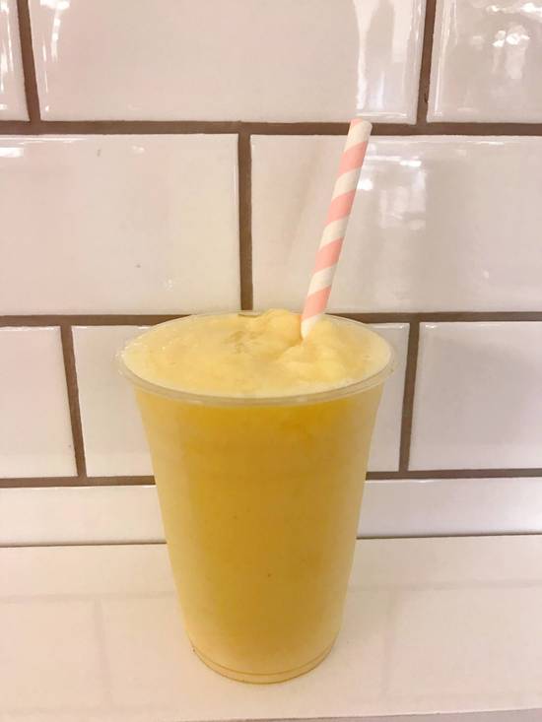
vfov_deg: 63.4
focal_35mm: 28
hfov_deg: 49.8
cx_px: 271
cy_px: 361
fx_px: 584
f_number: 1.8
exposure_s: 1/15
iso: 80
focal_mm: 3.99
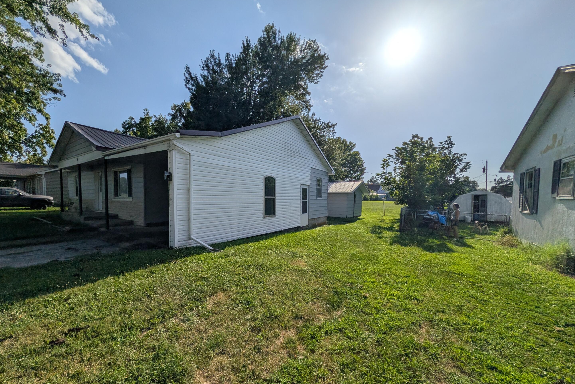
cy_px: 210
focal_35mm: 13
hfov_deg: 108.3
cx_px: 277
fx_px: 208
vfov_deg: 85.2
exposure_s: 1/14706
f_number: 1.7
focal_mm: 2.02
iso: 31
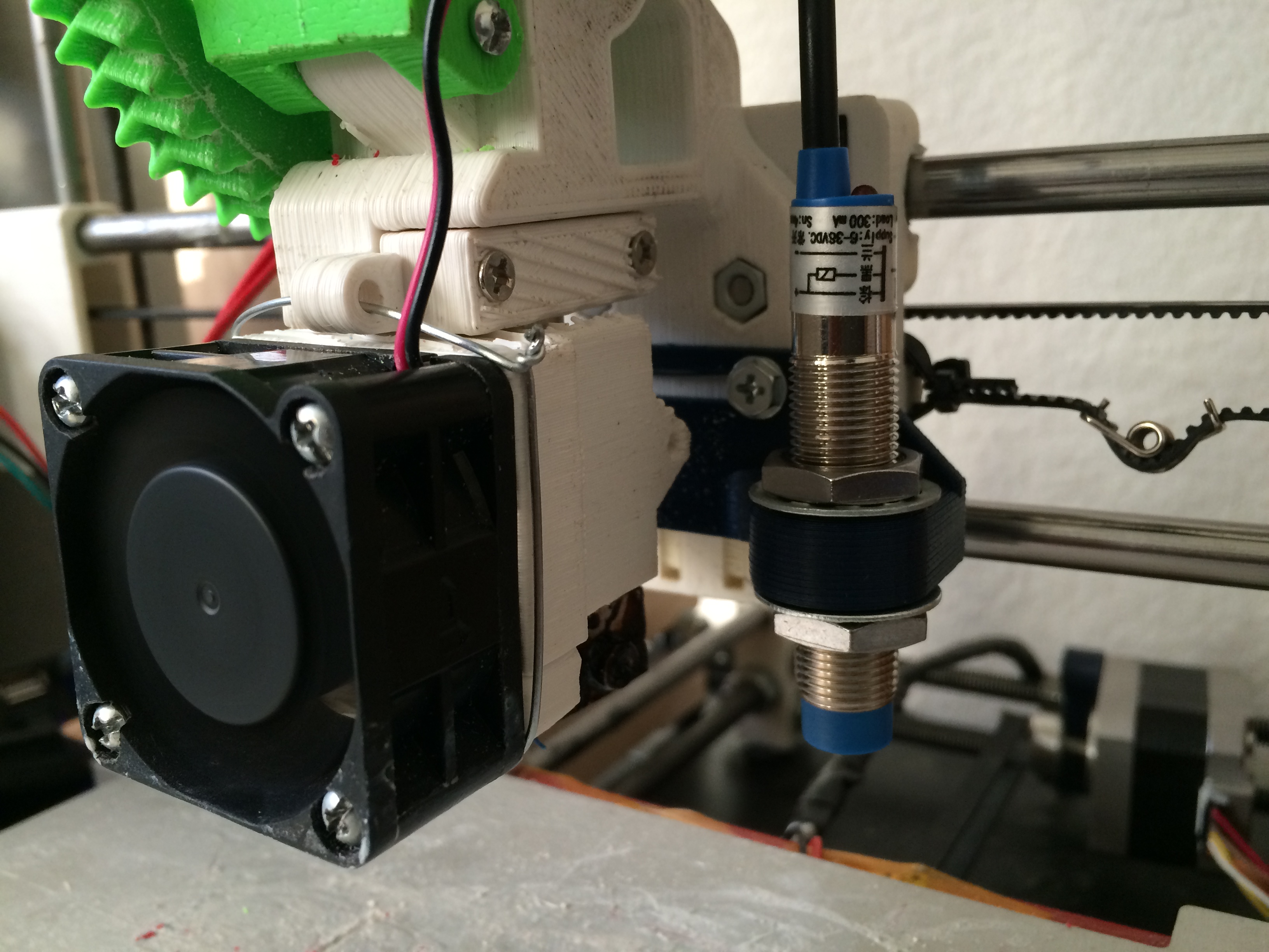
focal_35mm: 29
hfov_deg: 61.7
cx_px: 634
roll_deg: +2.5
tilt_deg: -12.5
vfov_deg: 48.2
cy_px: 476
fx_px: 1063
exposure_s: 1/30
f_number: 2.2
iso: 125
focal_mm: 4.15
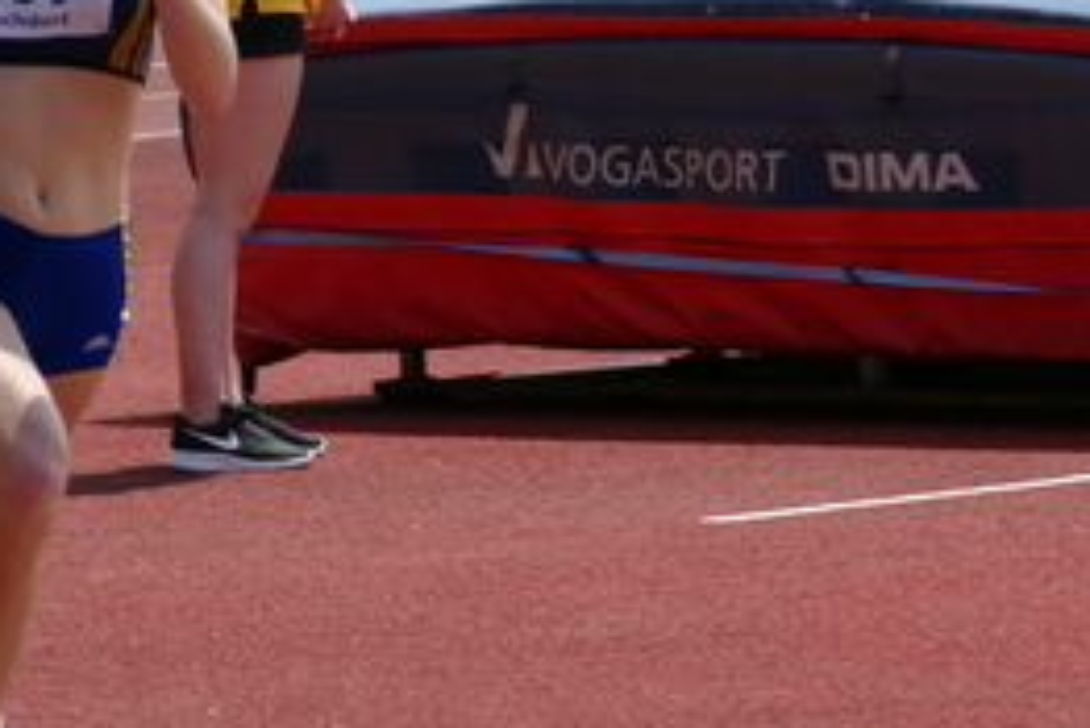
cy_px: 345
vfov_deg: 2.8
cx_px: 300
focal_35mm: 484
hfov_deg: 4.3
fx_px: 14662
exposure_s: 1/640
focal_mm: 85.83
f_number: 4
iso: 125
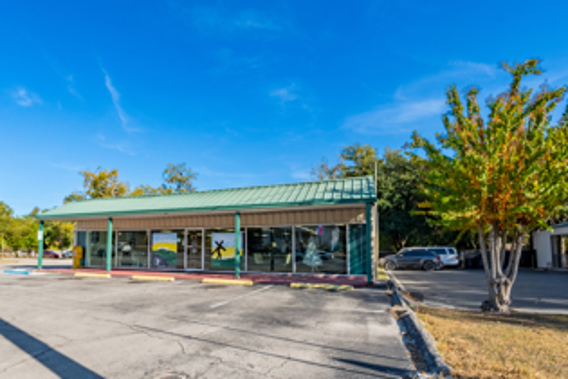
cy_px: 227
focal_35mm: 20
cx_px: 224
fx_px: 316
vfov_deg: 61.4
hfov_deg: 82.9
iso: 400
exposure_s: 1/5000
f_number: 9
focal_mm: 14
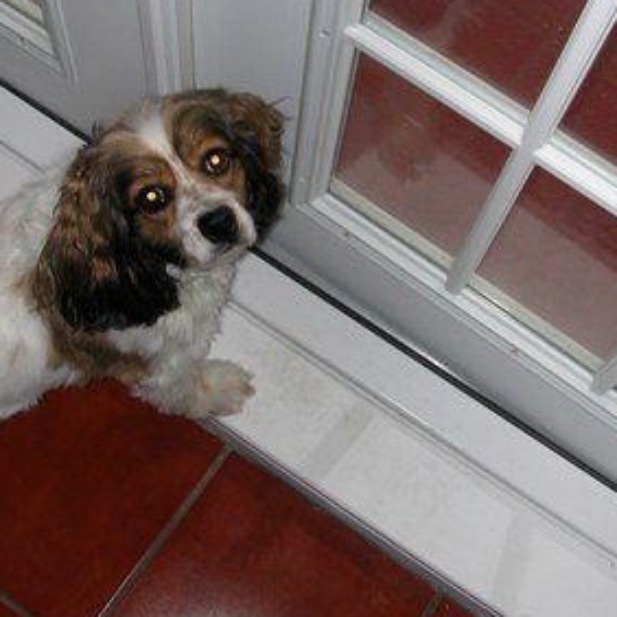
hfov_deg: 32.8
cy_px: 252
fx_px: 1049
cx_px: 276
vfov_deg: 32.7
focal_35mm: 52
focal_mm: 5.6
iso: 100
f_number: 2.7
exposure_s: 1/59.9
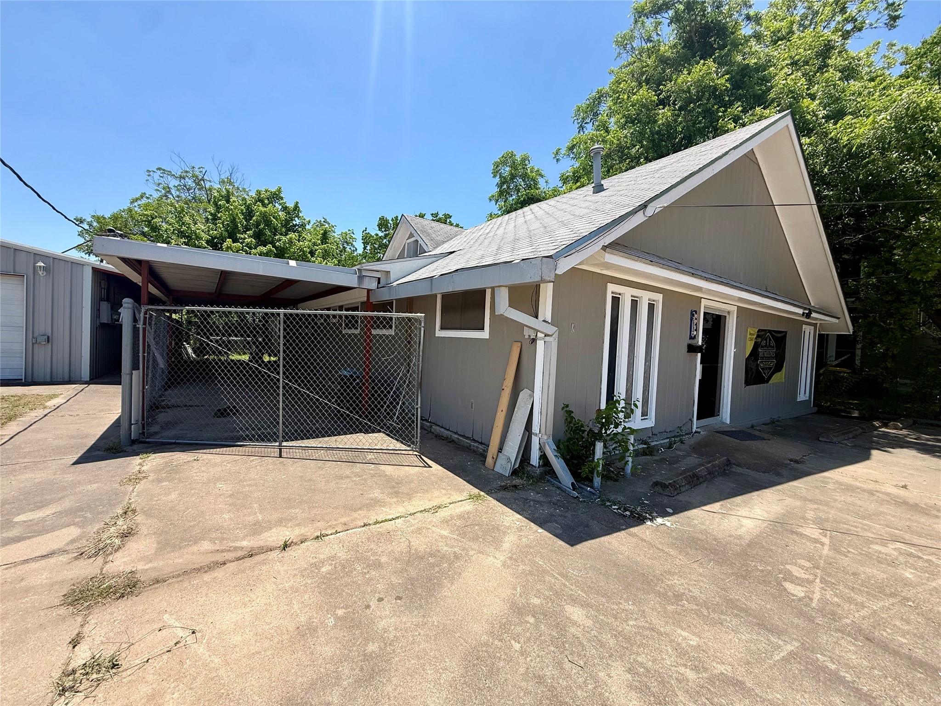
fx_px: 381
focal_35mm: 14
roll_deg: -2.7
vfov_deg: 85.7
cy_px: 353
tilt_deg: -1.1
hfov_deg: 102.1
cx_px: 470
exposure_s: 1/1189
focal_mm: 2.22
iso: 50
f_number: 2.2
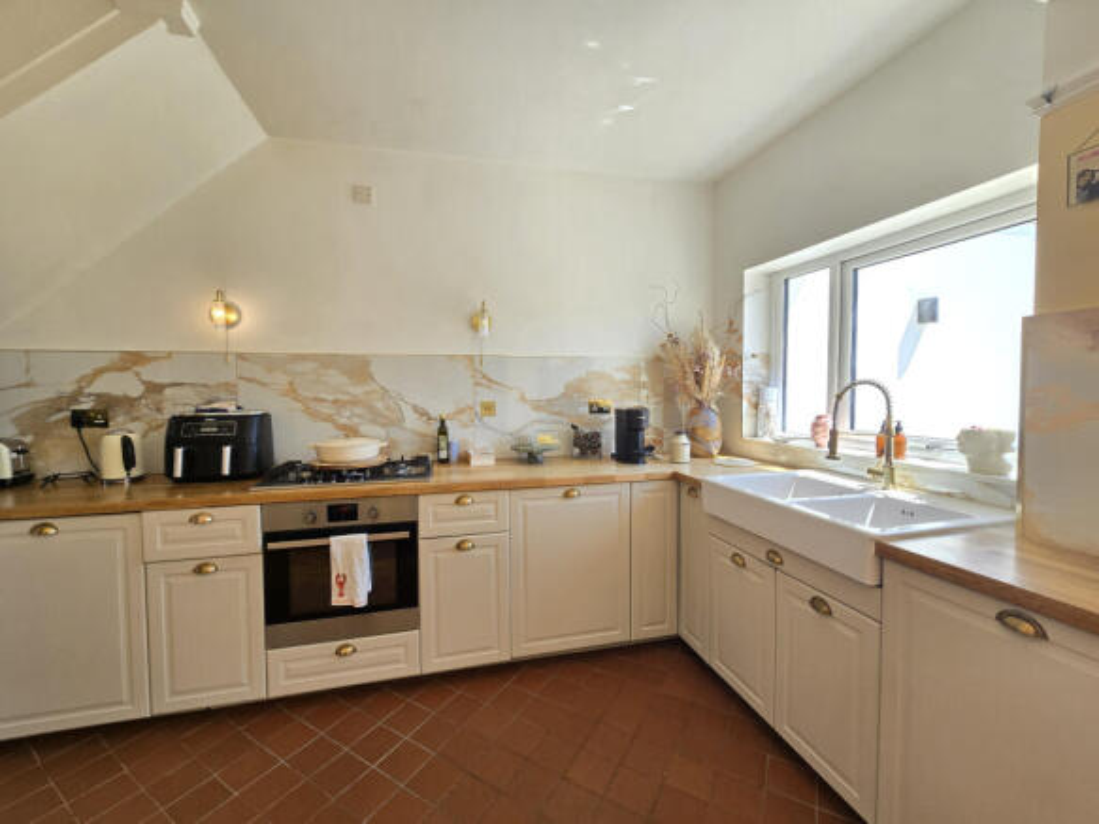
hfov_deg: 106.2
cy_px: 412
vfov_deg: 89.9
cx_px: 550
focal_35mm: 13
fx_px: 413
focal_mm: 2.2
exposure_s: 1/145
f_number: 2.2
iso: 50
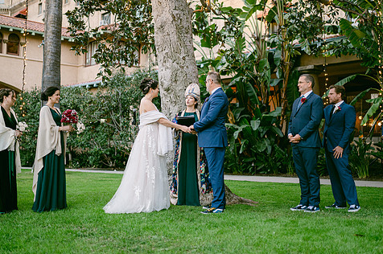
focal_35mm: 45
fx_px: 478
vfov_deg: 29.7
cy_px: 103
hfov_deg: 43.7
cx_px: 190
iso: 1000
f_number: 1.4
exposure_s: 1/1250
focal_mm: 35
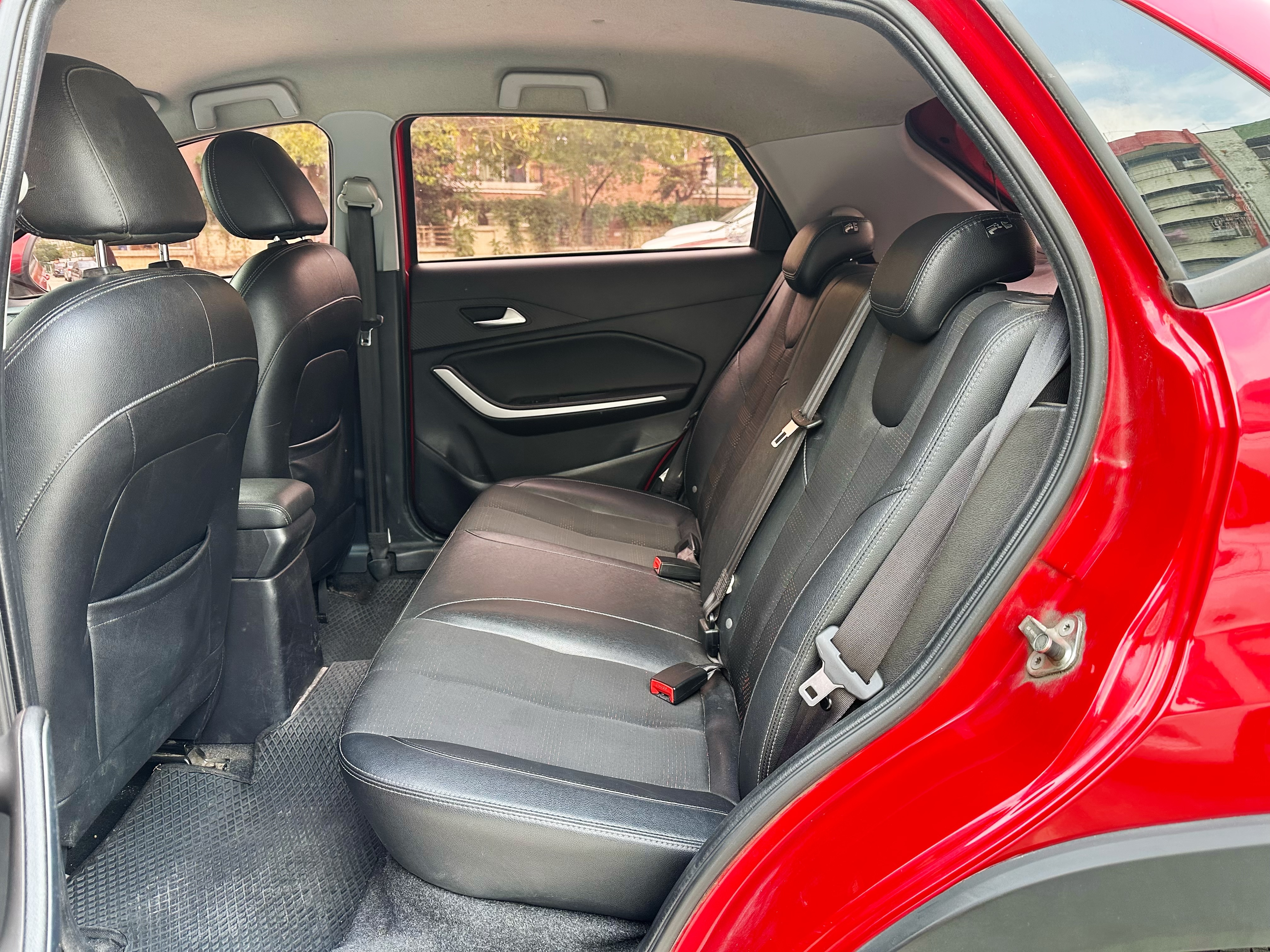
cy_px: 476
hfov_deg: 71.6
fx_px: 881
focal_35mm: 24
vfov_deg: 56.8
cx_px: 635
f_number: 1.78
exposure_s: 1/121
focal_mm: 6.86
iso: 160
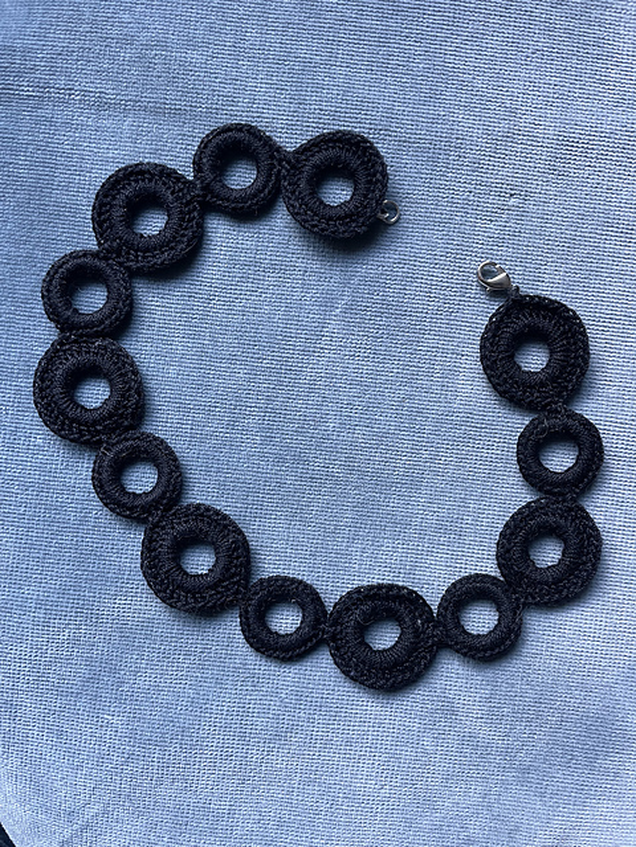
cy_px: 424
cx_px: 318
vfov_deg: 67.3
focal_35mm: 26
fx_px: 637
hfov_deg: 53.1
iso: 160
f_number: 1.6
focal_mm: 4.2
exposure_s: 1/60
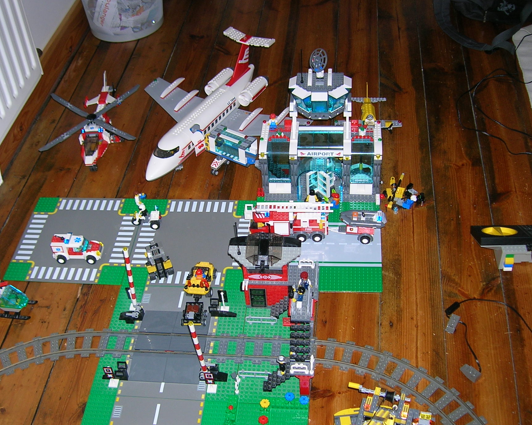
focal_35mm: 44
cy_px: 231
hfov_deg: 42.0
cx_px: 249
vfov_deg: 34.1
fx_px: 693
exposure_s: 1/60.1
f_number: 2.9
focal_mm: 5.7
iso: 50
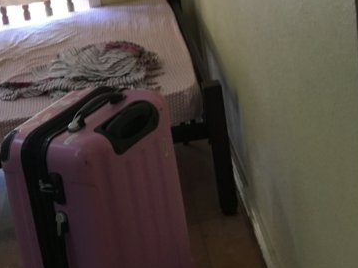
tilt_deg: -18.7
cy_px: 135
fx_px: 858
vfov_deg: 17.8
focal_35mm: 83
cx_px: -129
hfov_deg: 21.0
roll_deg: +14.8
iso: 100
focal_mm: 4.15
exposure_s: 1/30
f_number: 2.2
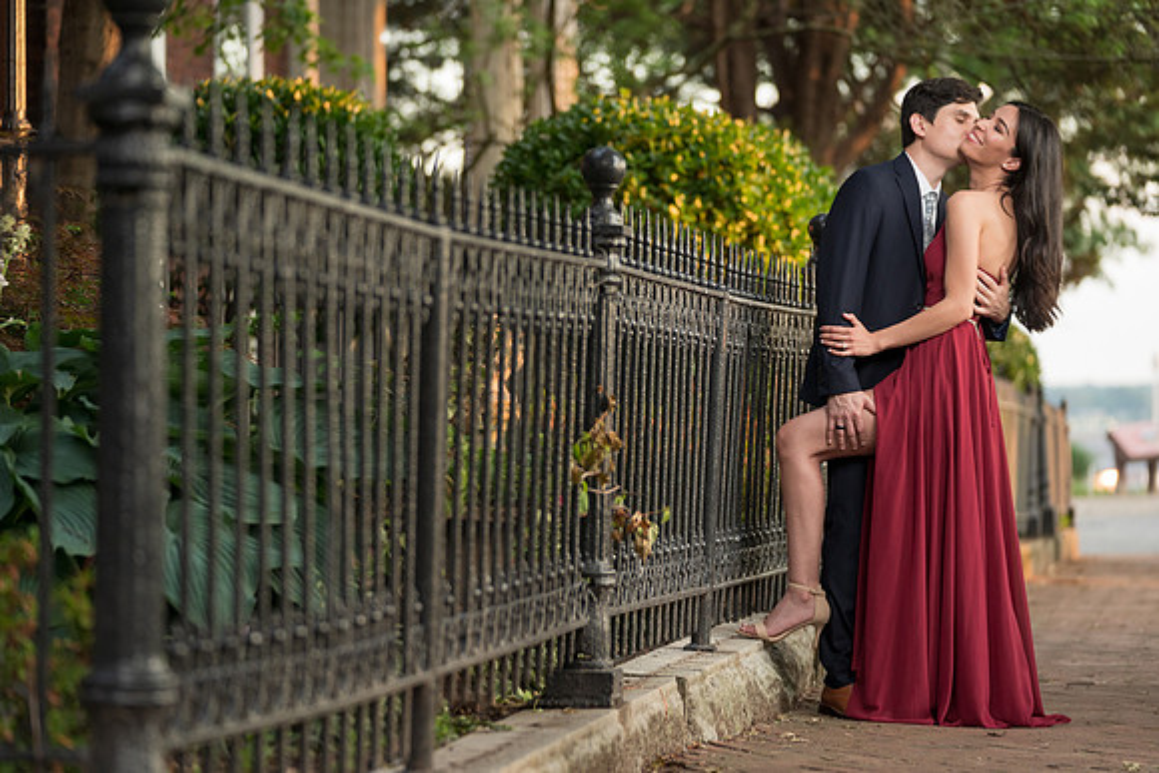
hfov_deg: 16.9
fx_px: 3894
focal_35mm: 121
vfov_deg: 11.3
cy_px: 395
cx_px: 592
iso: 1000
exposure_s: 1/200
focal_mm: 116
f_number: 2.8
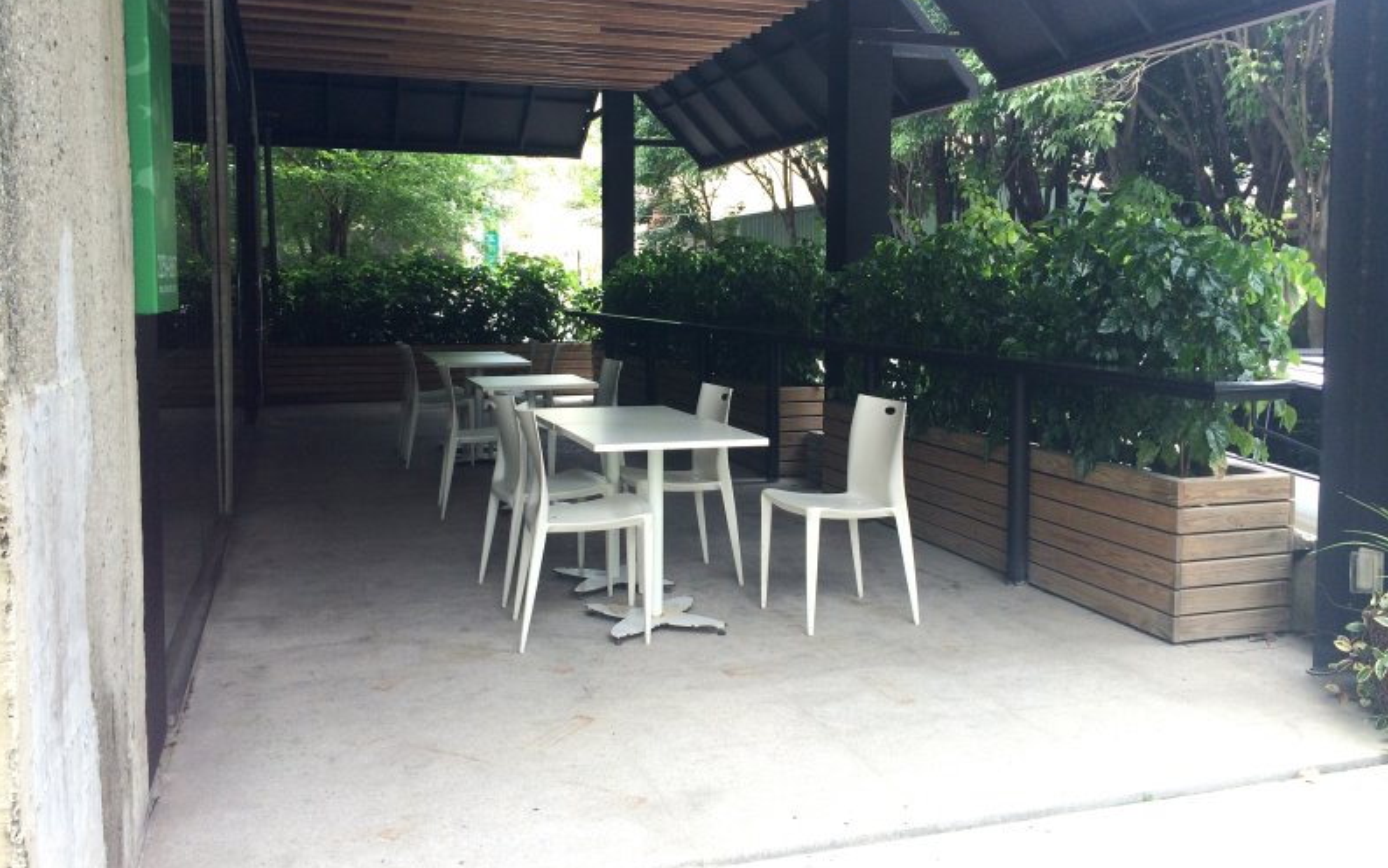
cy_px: 364
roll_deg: -1.5
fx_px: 1173
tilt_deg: -5.0
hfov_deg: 61.2
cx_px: 690
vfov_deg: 40.5
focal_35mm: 31
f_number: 2.2
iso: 32
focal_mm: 4.15
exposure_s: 1/297
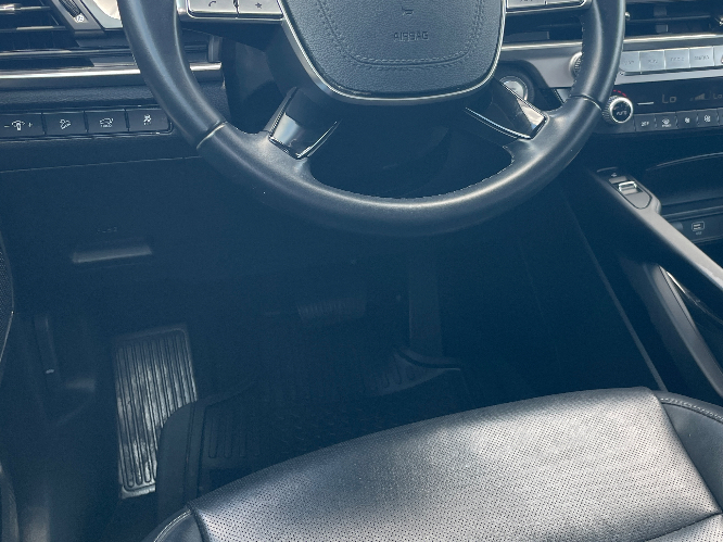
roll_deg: +1.5
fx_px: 835
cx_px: 471
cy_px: 217
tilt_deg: -20.3
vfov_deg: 35.8
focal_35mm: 40
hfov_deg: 46.2
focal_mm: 4.2
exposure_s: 1/121
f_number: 1.6
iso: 64
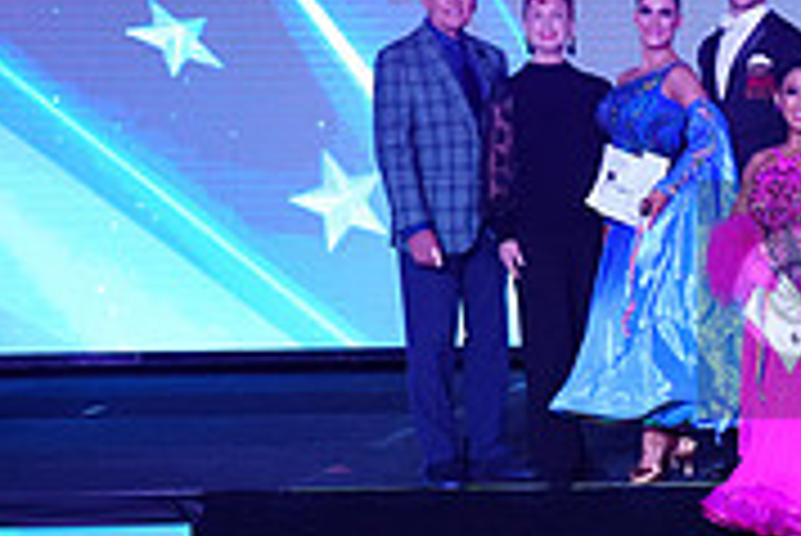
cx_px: 1188
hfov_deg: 17.7
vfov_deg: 13.2
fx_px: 2316
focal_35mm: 104
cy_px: 300
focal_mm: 32
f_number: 4
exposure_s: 1/500
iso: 2000
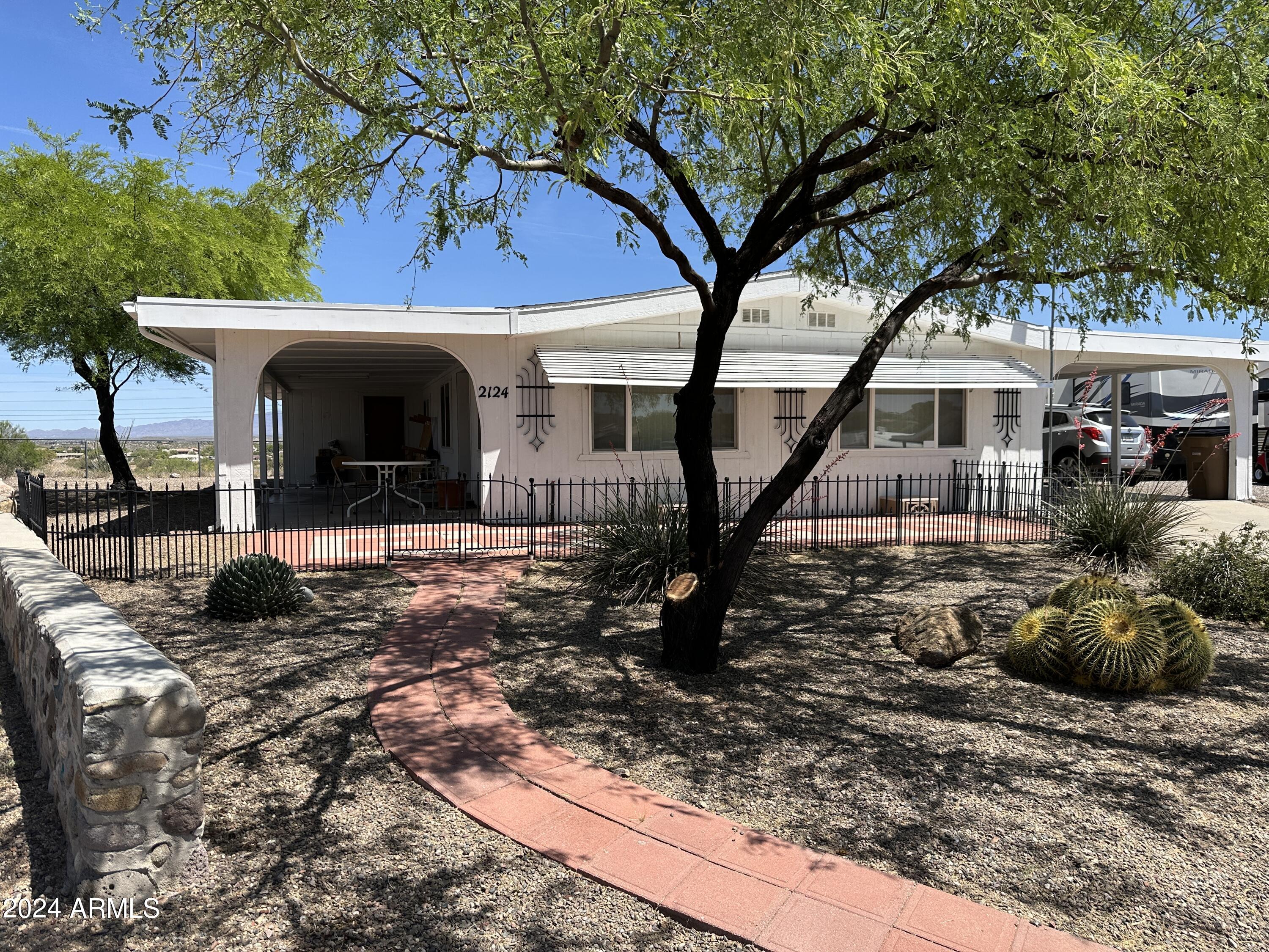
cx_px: 634
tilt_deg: -0.4
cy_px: 476
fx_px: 880
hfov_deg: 71.6
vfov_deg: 56.8
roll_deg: +0.5
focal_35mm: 24
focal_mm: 6.86
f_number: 1.78
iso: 80
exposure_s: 1/4184
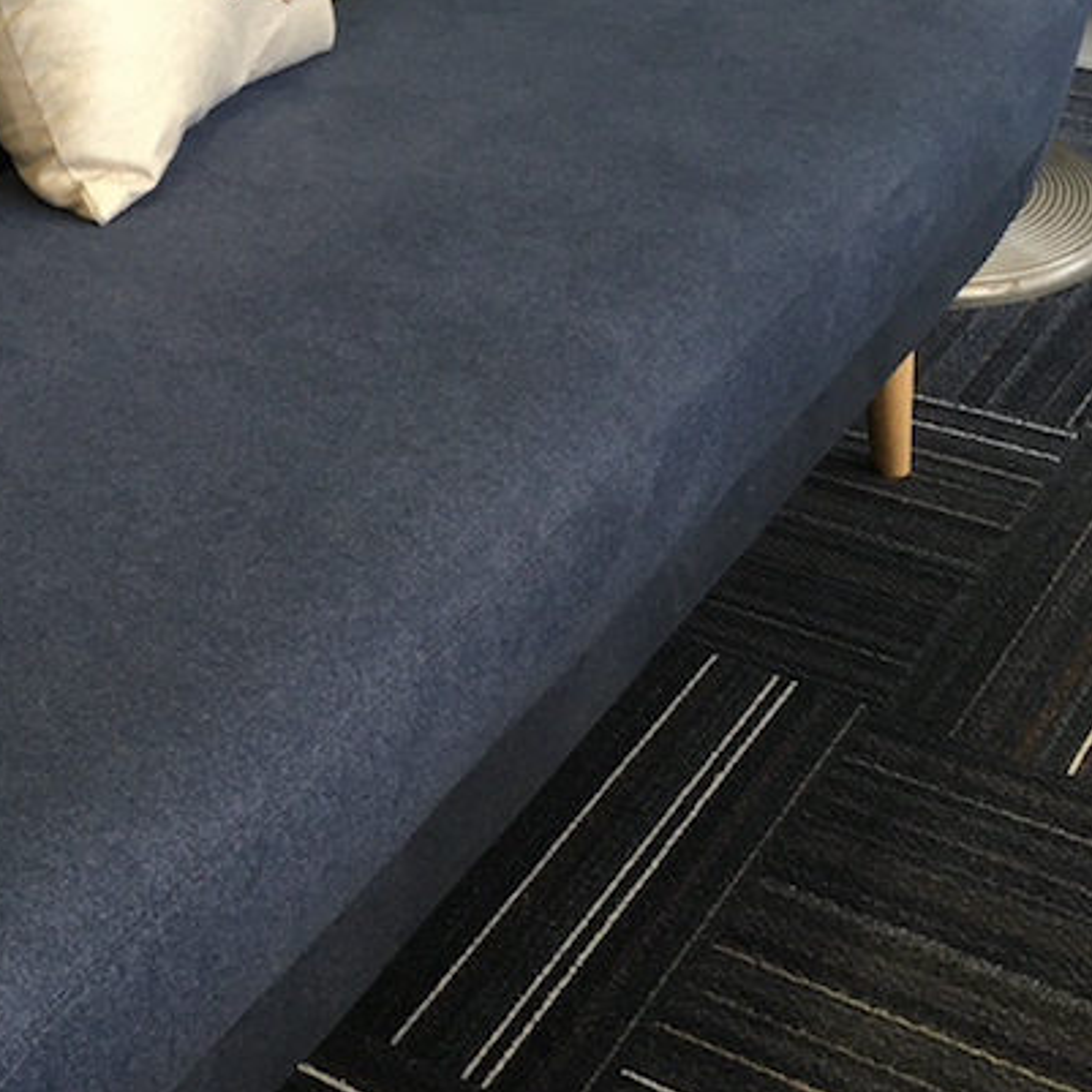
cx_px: 123
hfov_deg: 26.1
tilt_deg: -28.4
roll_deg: +2.4
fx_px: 2284
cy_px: 422
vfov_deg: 26.8
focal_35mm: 64
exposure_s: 1/33
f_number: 2.2
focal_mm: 4.15
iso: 50
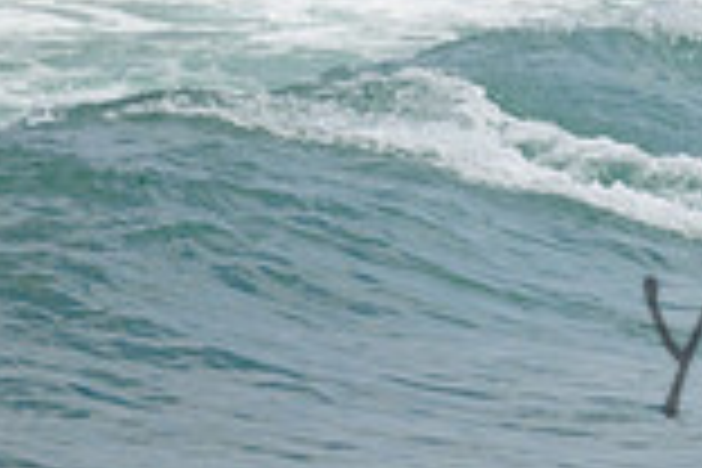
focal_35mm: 2965
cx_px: 1107
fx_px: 57813
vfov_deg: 0.5
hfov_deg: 0.7
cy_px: 308
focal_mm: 800
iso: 1100
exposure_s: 1/2000
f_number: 13
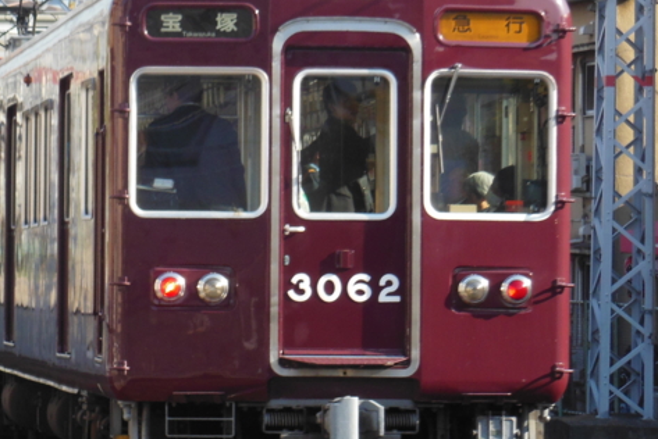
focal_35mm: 290
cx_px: 178
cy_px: 189
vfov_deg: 4.7
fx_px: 5304
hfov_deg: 7.1
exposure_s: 1/250
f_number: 5.9
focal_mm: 29.5
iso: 200
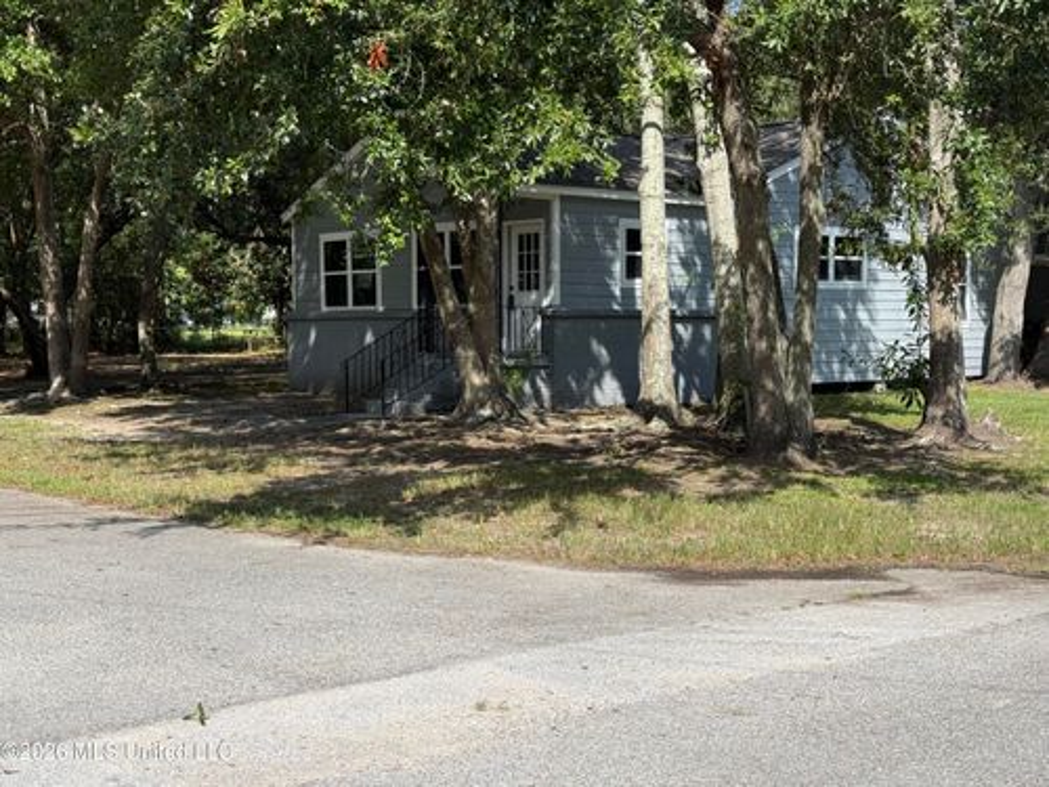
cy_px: 394
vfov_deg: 30.3
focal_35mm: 48
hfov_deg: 39.7
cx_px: 524
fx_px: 1455
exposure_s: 1/2577
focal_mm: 6.76
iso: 64
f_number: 1.78
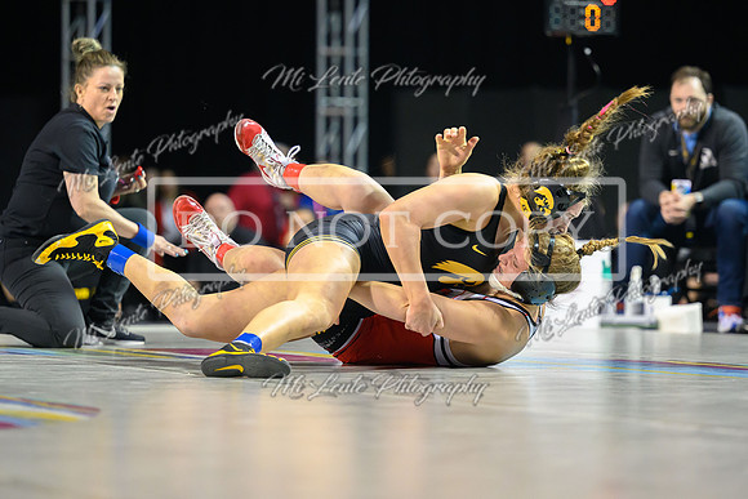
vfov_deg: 7.5
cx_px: 392
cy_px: 243
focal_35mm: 182
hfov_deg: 11.3
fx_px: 3791
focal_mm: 140
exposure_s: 1/800
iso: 5000
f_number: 2.8
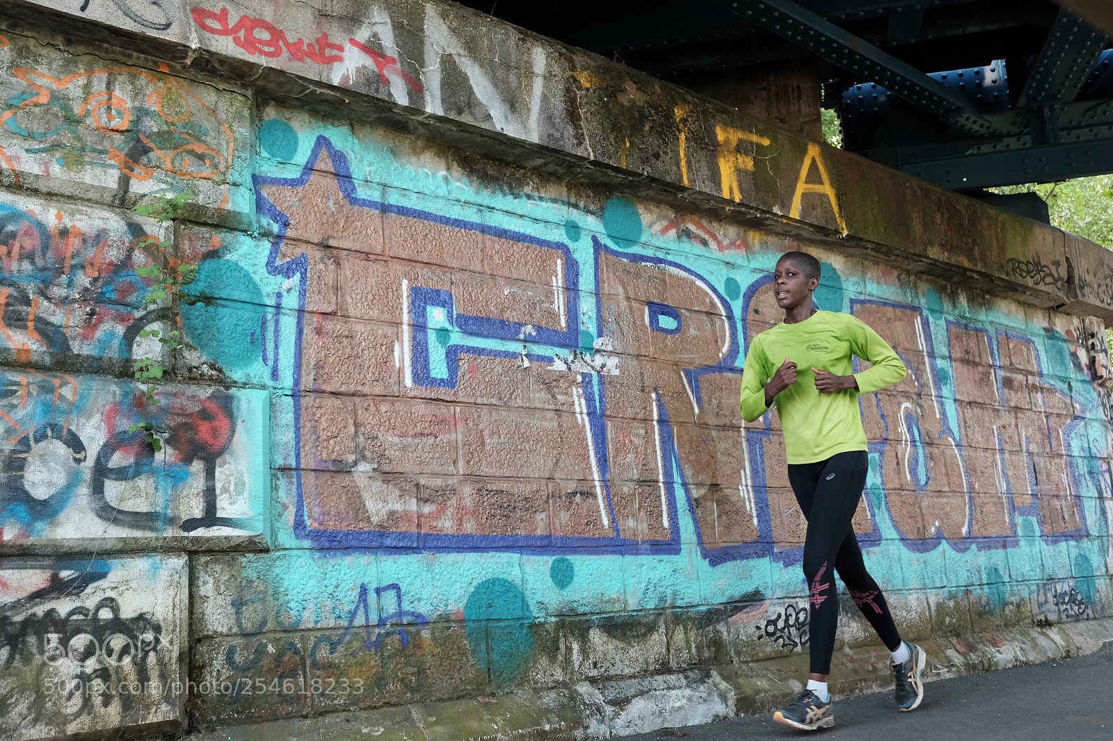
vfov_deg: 37.8
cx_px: 556
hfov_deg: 54.4
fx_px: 1082
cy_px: 370
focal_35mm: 35
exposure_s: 1/500
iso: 2500
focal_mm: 23
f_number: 4
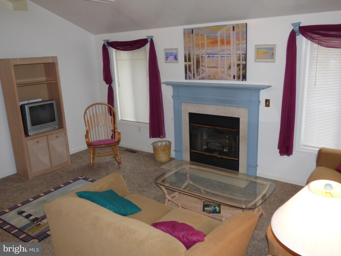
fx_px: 296
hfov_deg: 60.0
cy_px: 128
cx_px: 170
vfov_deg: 46.8
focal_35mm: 30
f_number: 3.3
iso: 400
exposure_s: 1/60
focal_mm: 5.29
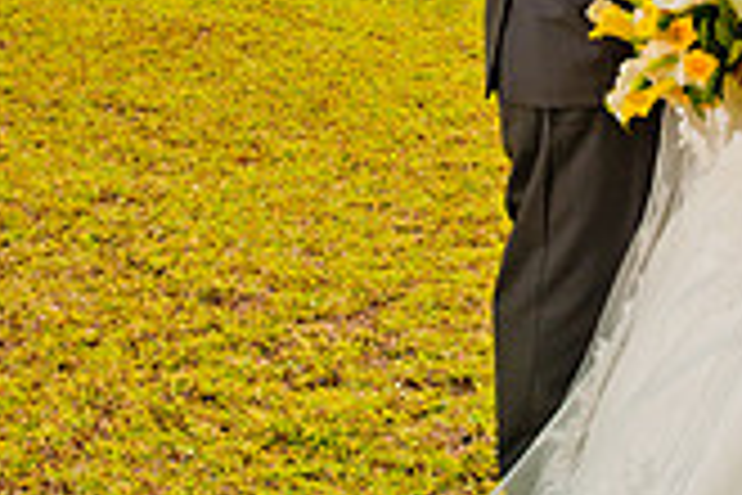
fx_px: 1793
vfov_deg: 15.2
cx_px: 650
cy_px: -72
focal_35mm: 87
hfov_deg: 22.9
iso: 800
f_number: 7.1
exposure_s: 1/4000
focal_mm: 32
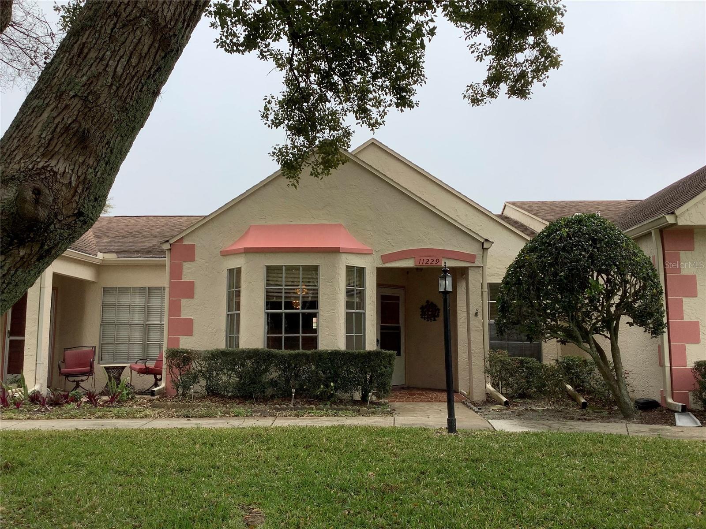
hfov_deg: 58.4
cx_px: 353
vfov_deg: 45.4
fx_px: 632
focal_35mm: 31
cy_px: 264
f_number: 2.4
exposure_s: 1/815
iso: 25
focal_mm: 3.3
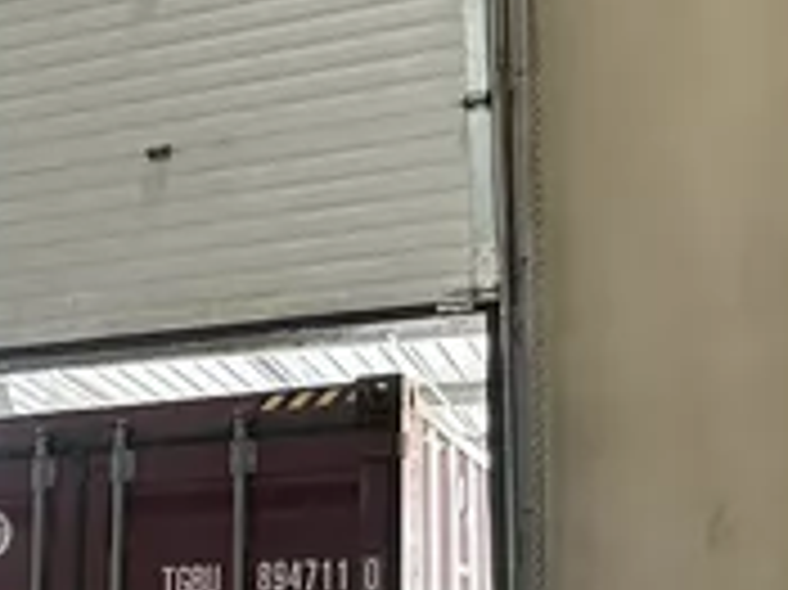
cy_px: 540
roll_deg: -1.5
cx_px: 153
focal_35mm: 64
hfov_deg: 29.6
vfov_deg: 22.3
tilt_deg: +8.3
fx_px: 1456
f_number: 2.2
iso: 160
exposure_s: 1/50
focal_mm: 2.22
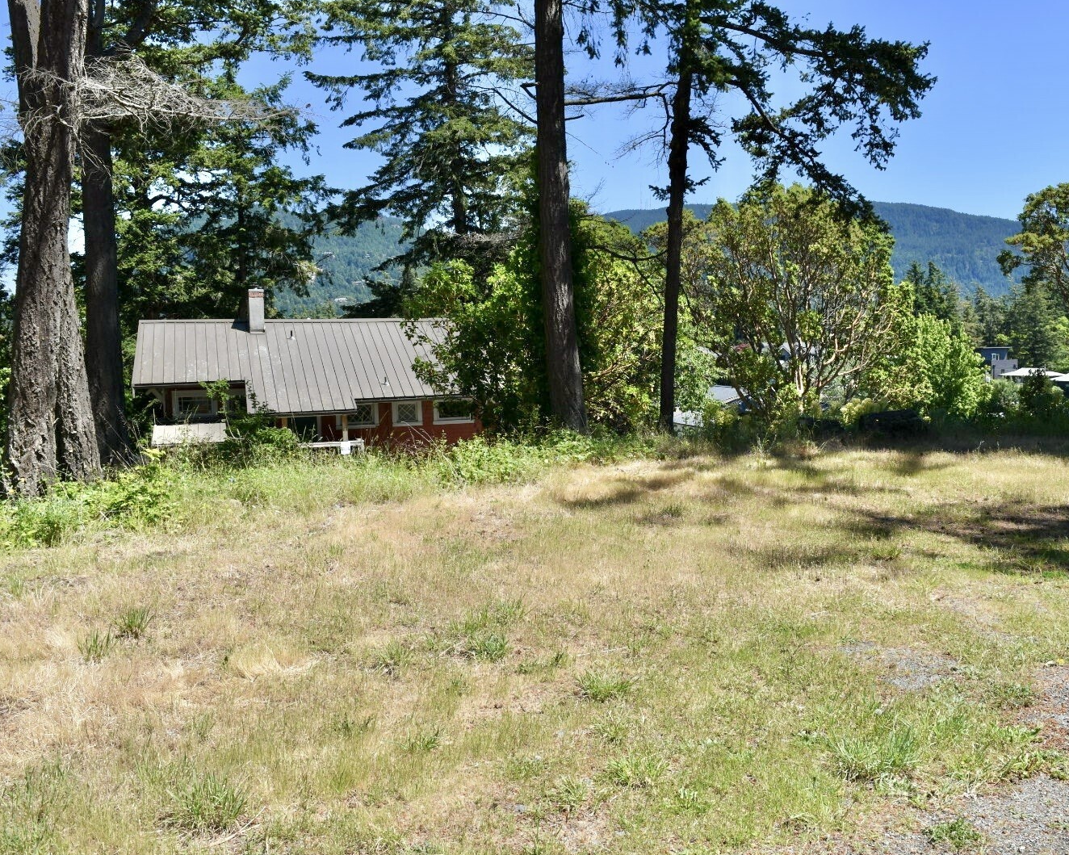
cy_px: 434
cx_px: 615
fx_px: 981
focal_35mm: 31
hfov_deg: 56.9
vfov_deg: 47.1
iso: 100
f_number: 7.1
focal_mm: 18
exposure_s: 1/250
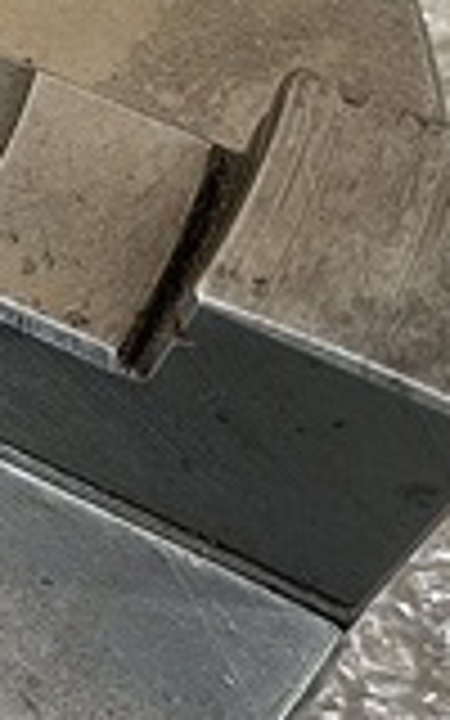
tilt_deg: -55.9
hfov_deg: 10.0
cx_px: -734
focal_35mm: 110
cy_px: 130
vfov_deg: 18.7
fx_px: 2158
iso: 125
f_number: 1.6
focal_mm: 5.1
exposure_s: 1/50
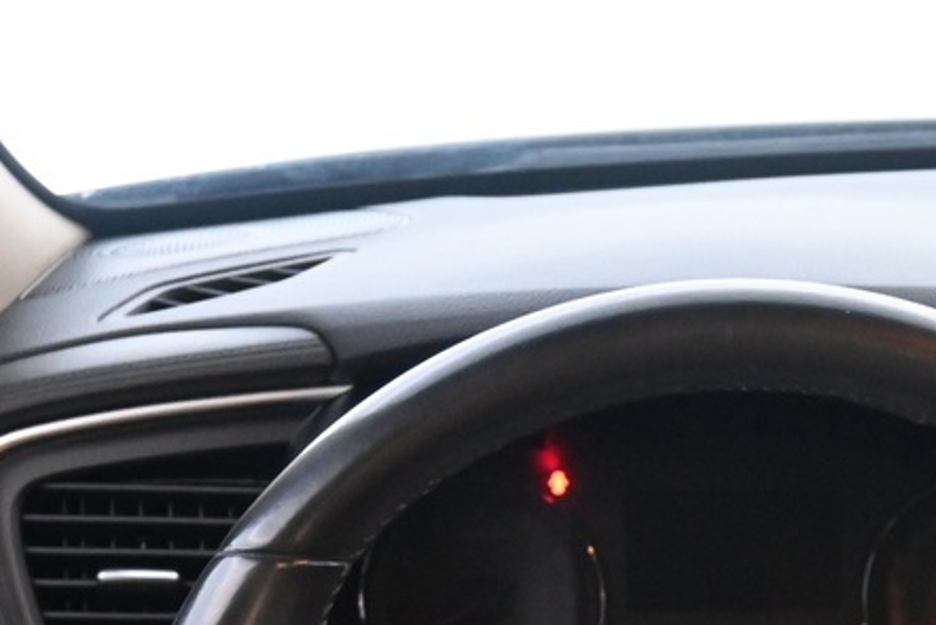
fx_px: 2289
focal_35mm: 88
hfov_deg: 22.6
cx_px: 820
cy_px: 992
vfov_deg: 14.3
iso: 3200
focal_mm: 16
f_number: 3.5
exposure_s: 1/25
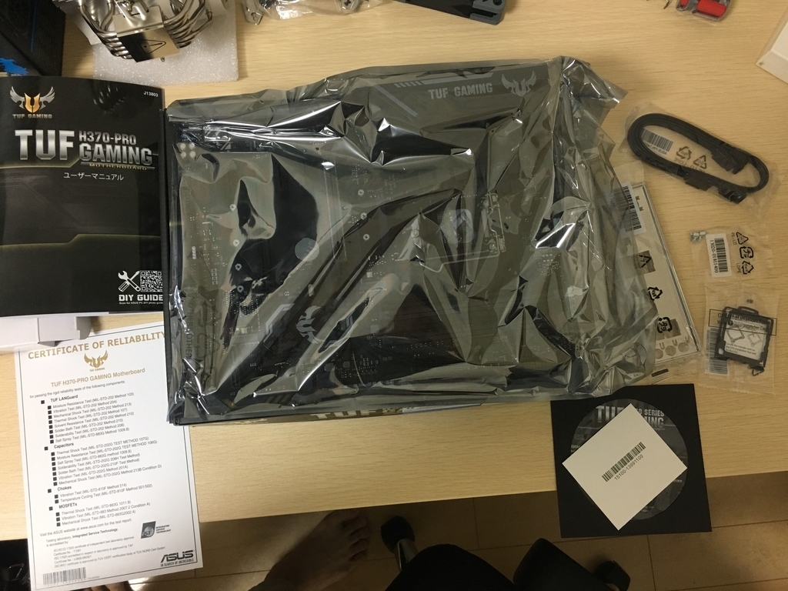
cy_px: 296
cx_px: 394
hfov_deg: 61.7
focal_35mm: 29
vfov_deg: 48.2
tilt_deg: -80.3
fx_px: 660
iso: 125
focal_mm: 4.15
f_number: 2.2
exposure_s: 1/30
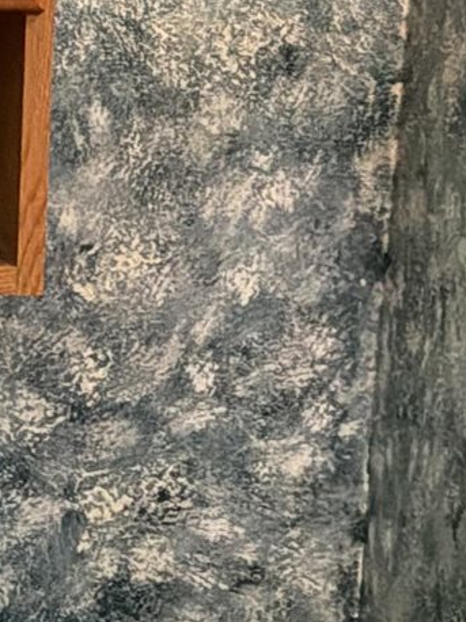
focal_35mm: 141
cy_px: 626
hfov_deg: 10.3
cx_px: -91
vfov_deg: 13.8
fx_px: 2533
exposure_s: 1/60
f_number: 1.8
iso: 200
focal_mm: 3
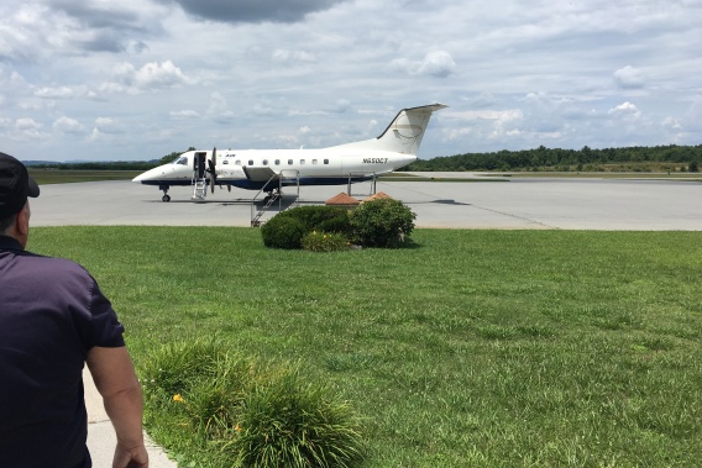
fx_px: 663
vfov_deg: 38.8
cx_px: 323
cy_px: 206
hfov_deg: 55.7
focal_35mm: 34
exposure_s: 1/2262
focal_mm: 4.15
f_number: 2.2
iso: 25
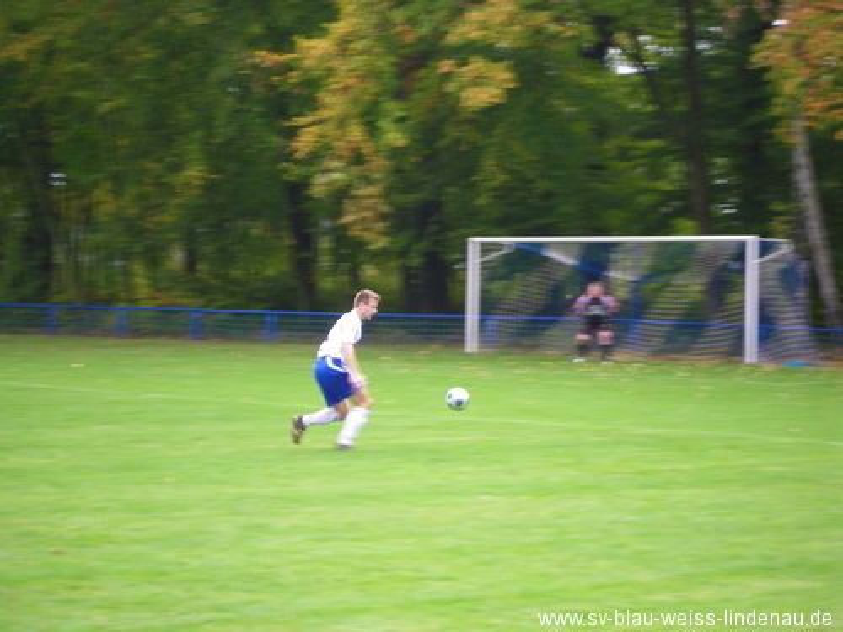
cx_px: 422
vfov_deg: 13.2
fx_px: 2728
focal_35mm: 112
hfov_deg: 17.6
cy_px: 316
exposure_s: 1/60
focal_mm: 19.6
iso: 160
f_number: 5.8
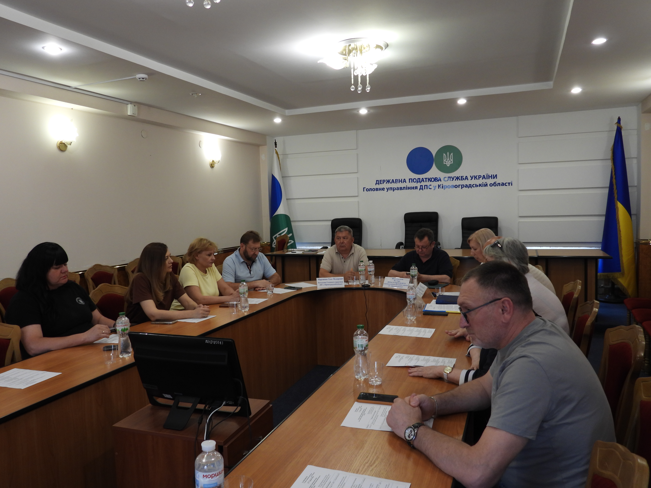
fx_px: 527
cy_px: 244
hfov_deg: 63.4
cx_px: 326
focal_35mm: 28
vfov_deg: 49.7
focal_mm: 5
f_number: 2.8
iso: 125
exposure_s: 1/30
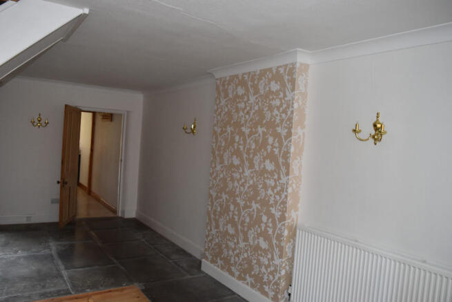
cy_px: 151
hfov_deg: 67.4
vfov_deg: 48.0
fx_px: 339
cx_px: 226
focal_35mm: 27
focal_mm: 18
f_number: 4.5
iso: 800
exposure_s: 1/80
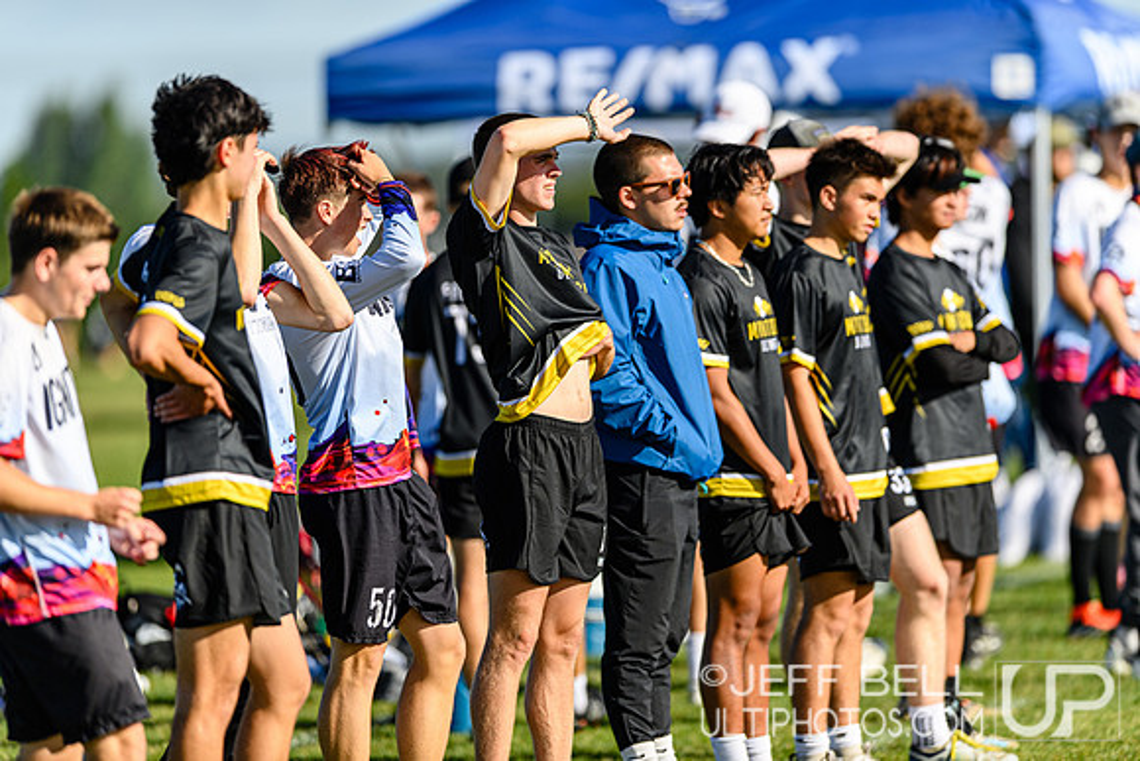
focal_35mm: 400
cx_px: 570
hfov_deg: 5.2
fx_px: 12669
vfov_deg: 3.4
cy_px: 380
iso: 100
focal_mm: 400
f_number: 3.2
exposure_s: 1/2000
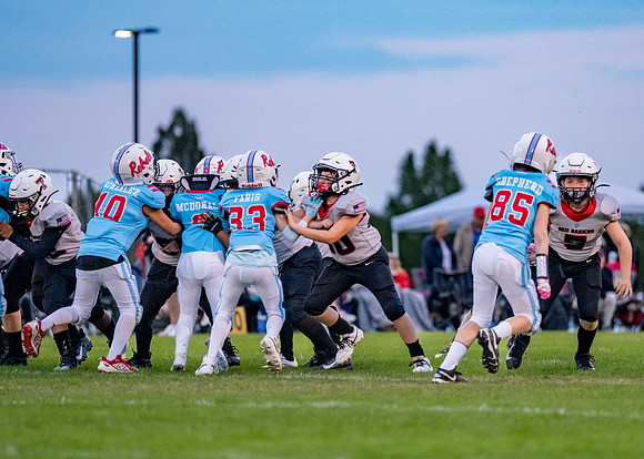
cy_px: 261
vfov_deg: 4.6
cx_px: 383
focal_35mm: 310
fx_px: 5663
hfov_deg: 6.5
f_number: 2.8
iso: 4000
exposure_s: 1/1250
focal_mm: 200
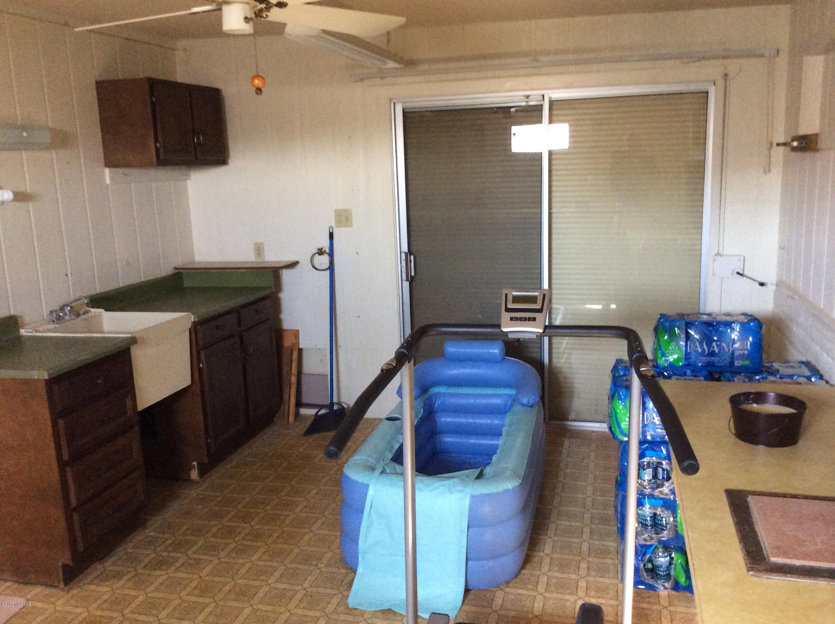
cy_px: 312
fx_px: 795
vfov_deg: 42.8
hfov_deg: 55.4
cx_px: 418
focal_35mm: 33
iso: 200
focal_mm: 3.3
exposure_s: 1/24
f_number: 2.4
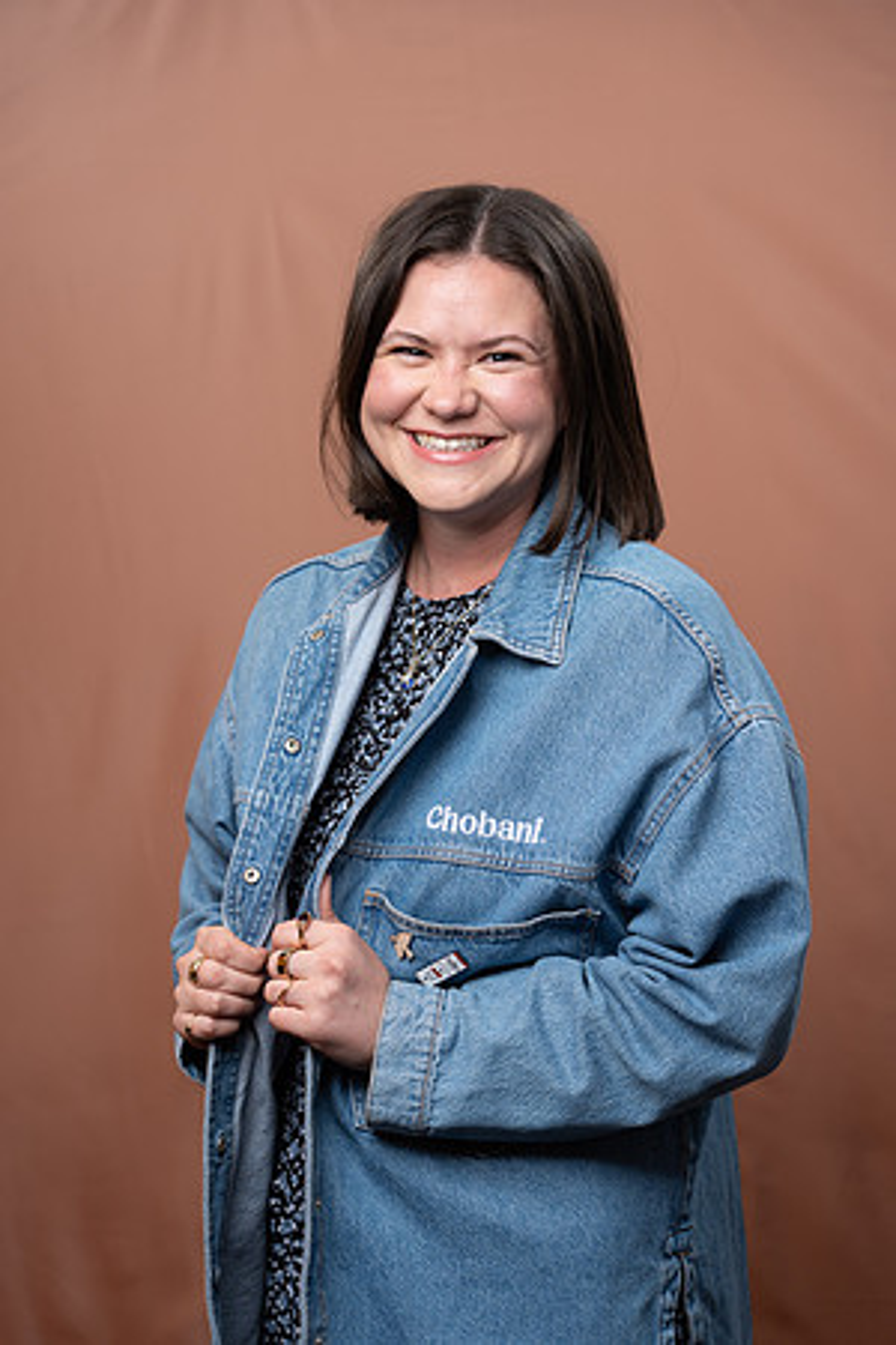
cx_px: 448
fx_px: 2762
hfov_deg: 18.4
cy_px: 672
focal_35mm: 74
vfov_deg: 27.3
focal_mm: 74
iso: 320
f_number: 4
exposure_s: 1/160
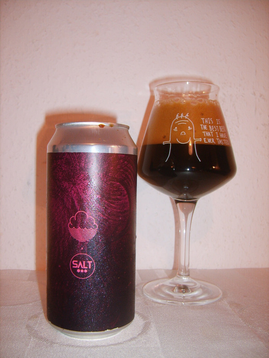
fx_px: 363
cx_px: 134
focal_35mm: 35
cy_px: 179
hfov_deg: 40.7
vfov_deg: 52.6
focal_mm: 5.8
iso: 100
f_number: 2.8
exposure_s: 1/30
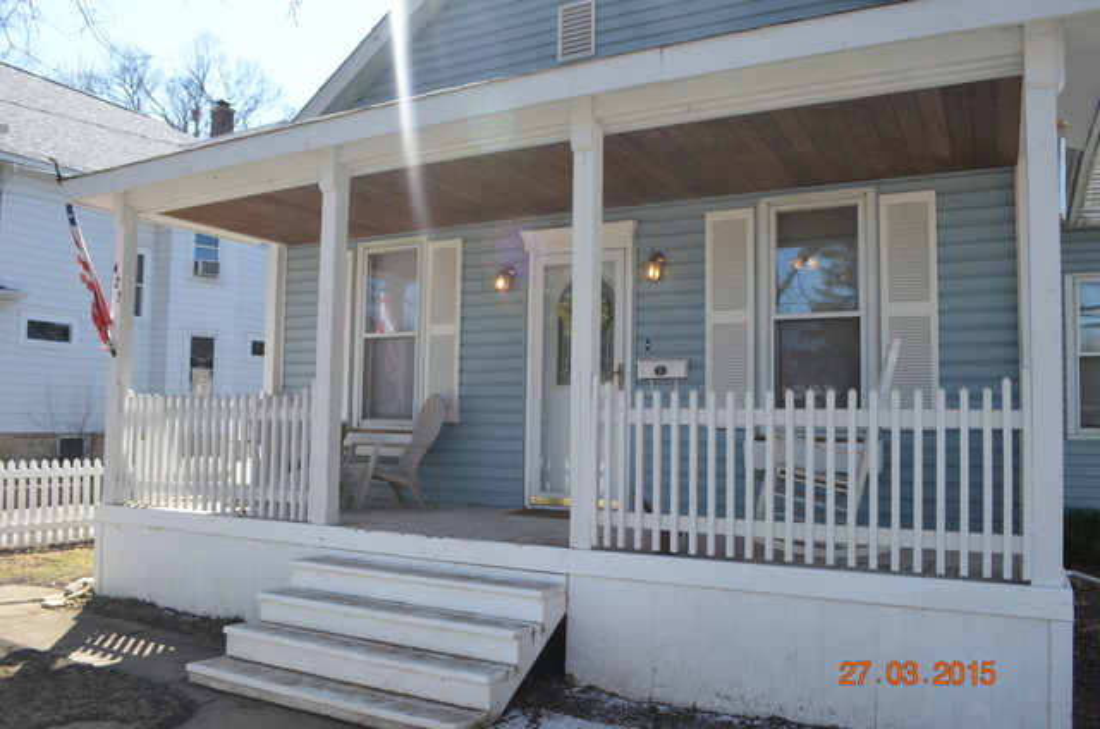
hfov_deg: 67.5
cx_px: 550
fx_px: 823
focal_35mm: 27
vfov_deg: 47.7
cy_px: 364
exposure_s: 1/250
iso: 200
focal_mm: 18
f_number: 8
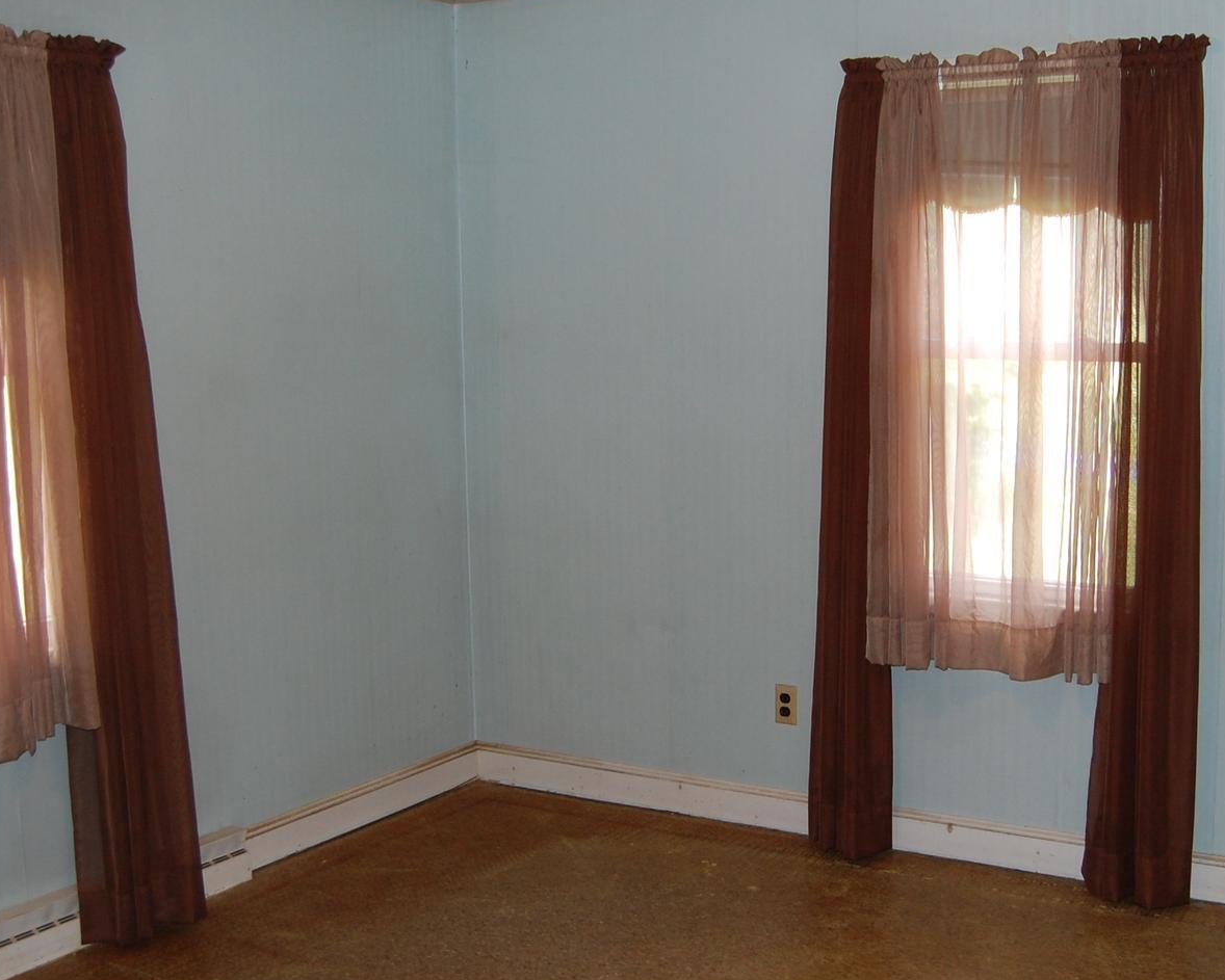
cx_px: 775
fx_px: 1596
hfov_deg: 41.7
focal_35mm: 44
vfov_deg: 34.2
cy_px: 516
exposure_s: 1/60
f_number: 3.5
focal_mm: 18
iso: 400
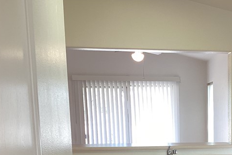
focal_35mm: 69
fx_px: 445
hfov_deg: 27.9
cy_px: 185
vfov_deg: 18.7
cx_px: 219
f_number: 2.4
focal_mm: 3.3
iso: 80
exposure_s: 1/60
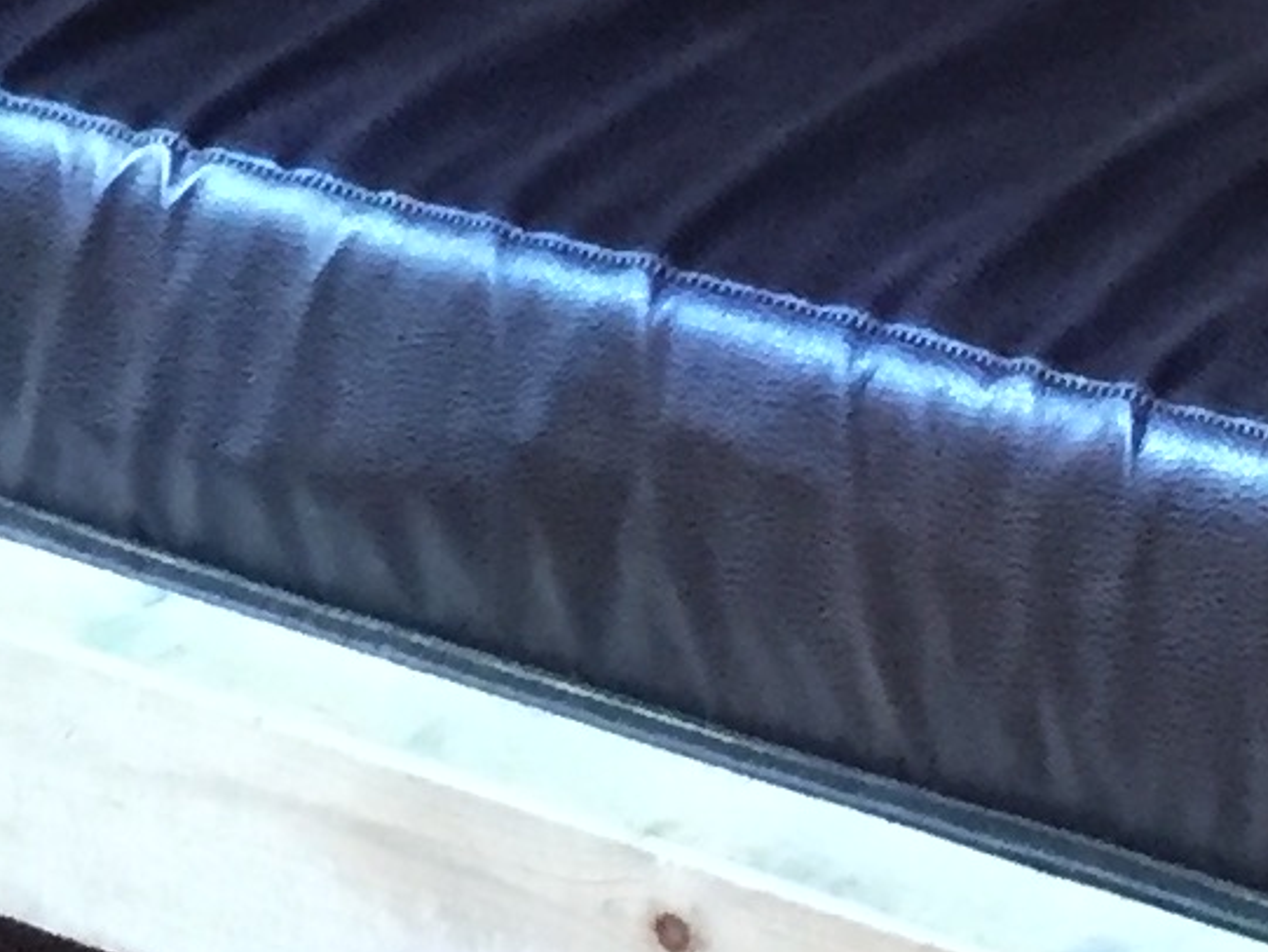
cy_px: -1869
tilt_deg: -6.8
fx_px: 6412
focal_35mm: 175
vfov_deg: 7.5
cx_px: 2522
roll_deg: +0.4
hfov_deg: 10.4
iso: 250
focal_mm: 4.15
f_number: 2.2
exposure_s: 1/24
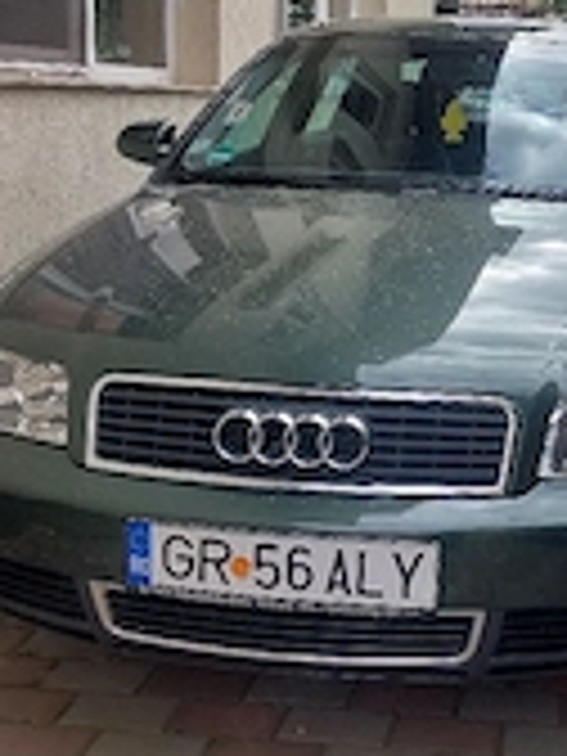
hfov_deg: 25.2
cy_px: 333
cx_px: 459
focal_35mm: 57
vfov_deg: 33.7
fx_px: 1245
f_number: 1.8
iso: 25
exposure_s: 1/303
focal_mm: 5.23
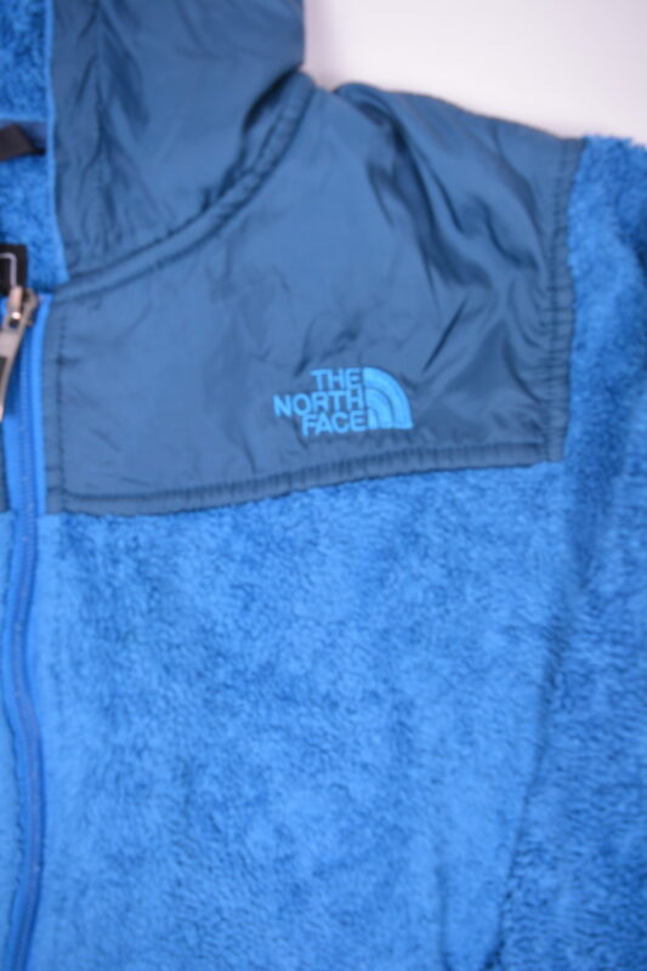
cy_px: 486
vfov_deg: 61.9
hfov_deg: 43.6
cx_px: 324
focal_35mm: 30
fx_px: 809
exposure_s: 1/80
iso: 400
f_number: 4.5
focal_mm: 20
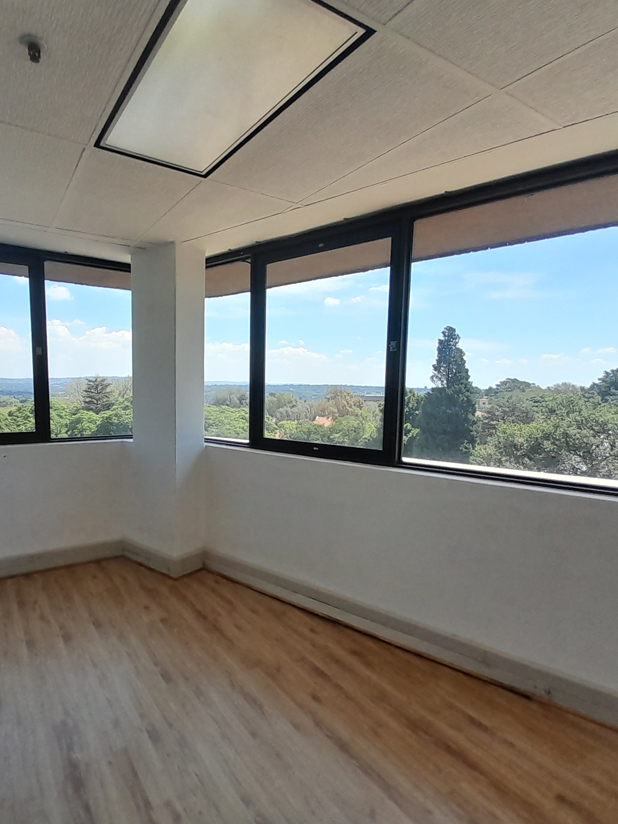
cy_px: 414
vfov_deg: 87.8
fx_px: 428
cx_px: 237
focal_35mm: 18
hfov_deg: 70.6
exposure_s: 1/701
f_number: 2.2
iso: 40
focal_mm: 1.13
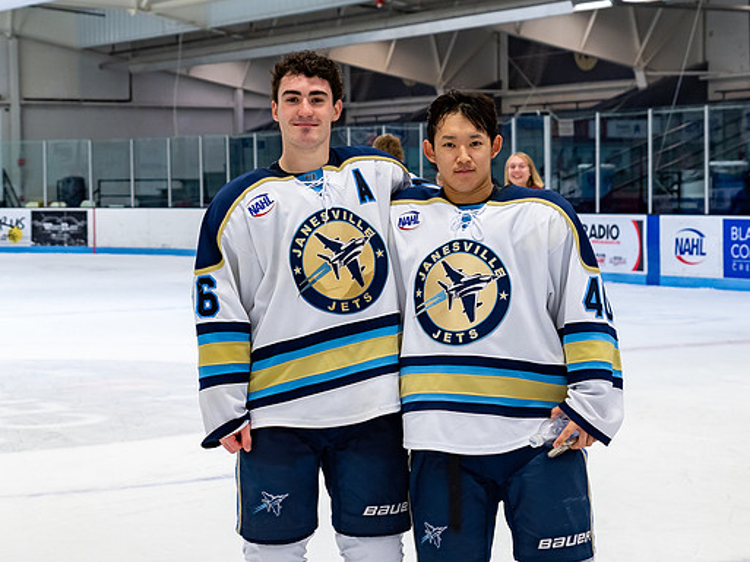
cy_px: 255
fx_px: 1905
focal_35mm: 88
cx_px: 394
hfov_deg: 22.3
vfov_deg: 16.8
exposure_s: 1/250
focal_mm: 45
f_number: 4
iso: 400
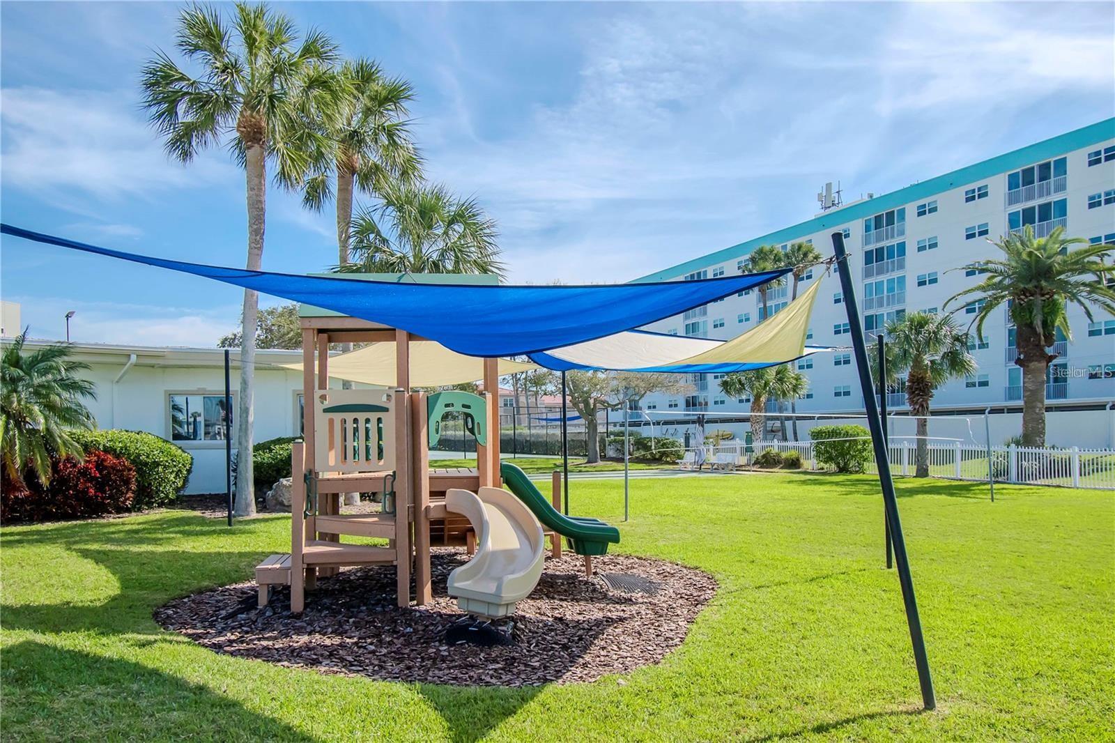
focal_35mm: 27
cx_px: 558
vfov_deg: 47.9
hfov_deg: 67.4
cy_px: 372
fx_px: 836
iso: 640
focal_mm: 18
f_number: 7.1
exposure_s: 1/3200
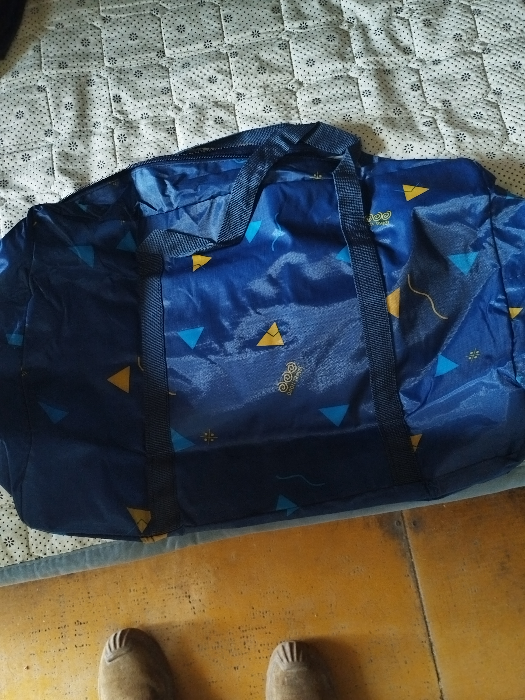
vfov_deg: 73.9
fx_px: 465
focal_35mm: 23
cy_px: 350
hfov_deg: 58.9
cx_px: 262
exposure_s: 1/94
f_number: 1.9
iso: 7000
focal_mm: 5.52
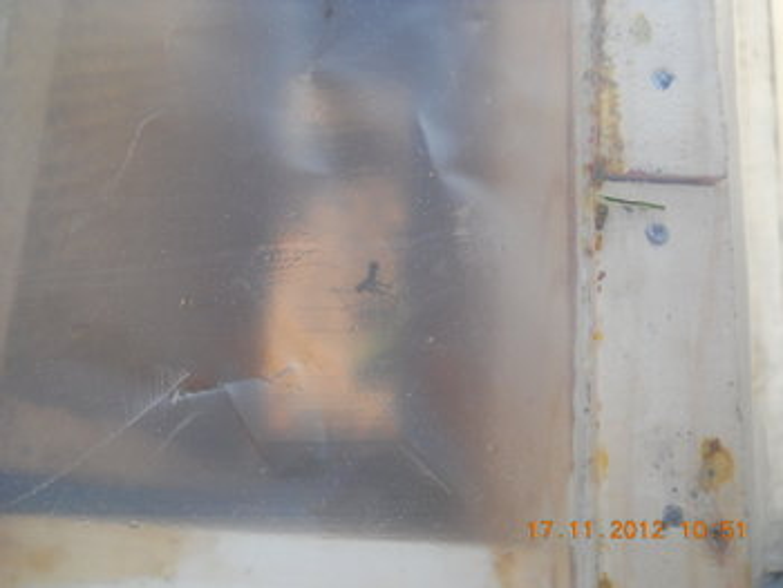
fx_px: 928
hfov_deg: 45.7
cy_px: 294
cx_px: 392
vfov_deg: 35.2
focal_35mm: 41
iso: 80
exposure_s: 1/250
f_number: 3.1
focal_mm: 6.72
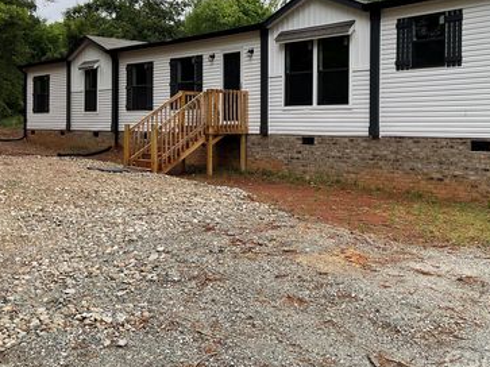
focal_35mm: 40
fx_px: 566
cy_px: 132
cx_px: 306
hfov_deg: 46.4
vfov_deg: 35.7
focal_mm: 3
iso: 16
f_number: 1.8
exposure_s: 1/1144
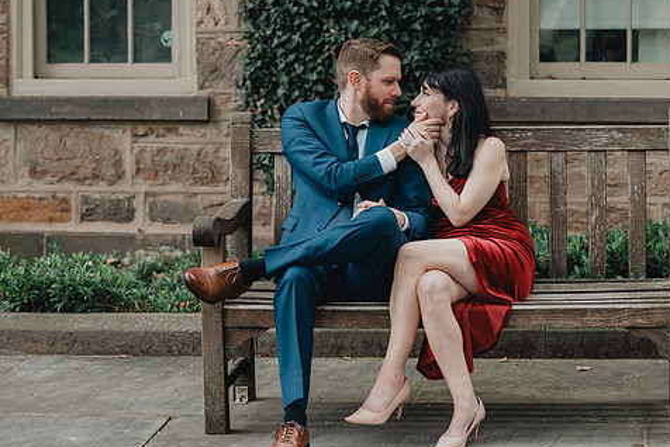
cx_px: 357
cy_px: 184
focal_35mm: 105
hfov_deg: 19.4
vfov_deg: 13.1
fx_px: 1955
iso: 800
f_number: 3.2
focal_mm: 80
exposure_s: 1/500
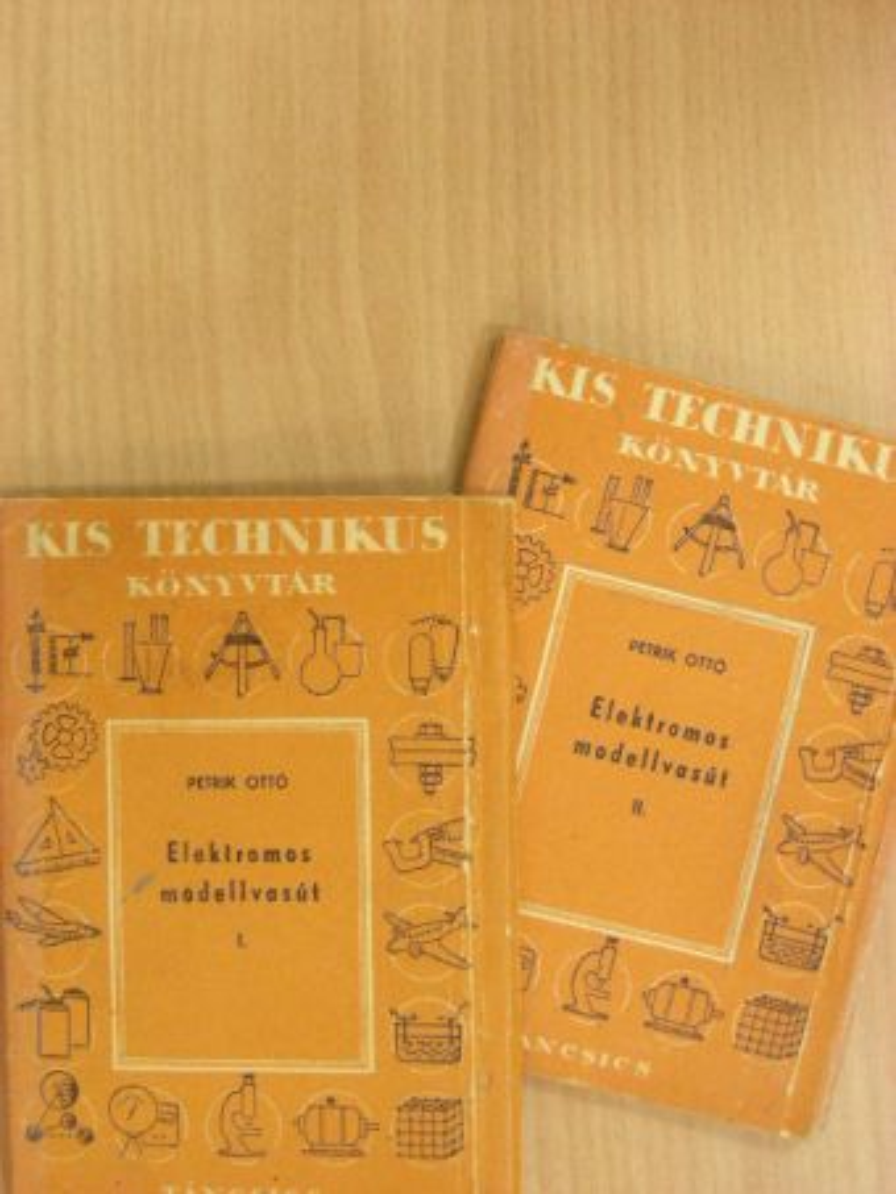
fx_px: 2001
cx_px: 448
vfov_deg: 33.2
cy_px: 597
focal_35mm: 58
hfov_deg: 25.2
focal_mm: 9.7
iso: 200
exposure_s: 1/12
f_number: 3.5
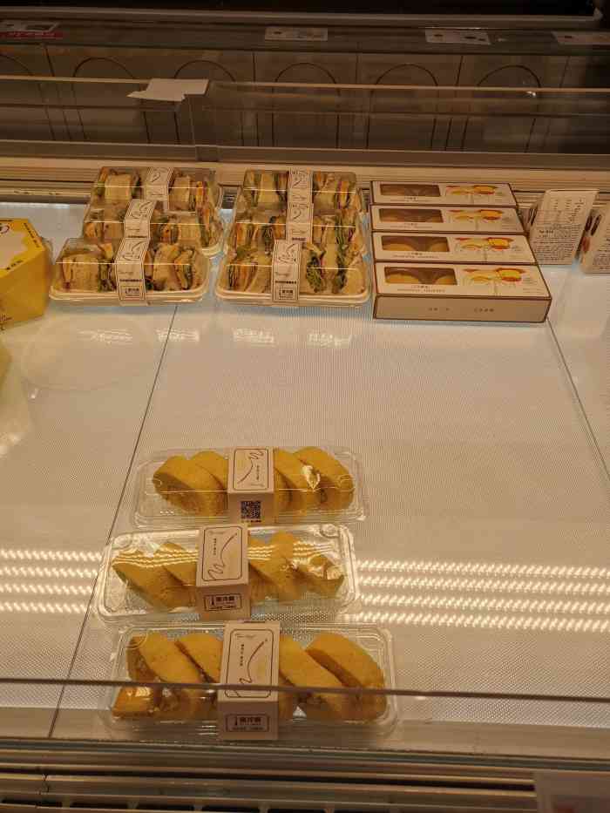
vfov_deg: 67.3
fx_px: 611
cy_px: 406
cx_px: 305
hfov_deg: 53.1
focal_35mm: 26
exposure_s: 1/1429
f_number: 1.8
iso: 50
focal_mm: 4.75
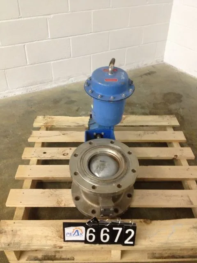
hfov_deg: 40.7
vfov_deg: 52.6
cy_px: 132
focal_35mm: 35
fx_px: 266
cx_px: 98
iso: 160
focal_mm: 4.28
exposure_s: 1/20
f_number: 2.4
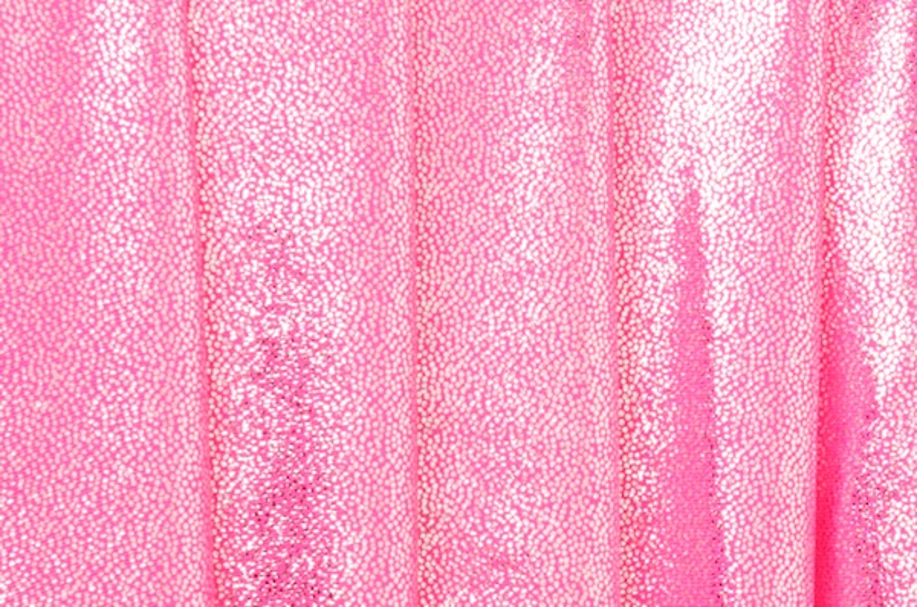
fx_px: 2859
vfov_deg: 12.1
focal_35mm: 112
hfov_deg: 18.2
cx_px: 458
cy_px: 304
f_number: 11
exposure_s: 1/250
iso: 200
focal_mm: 75
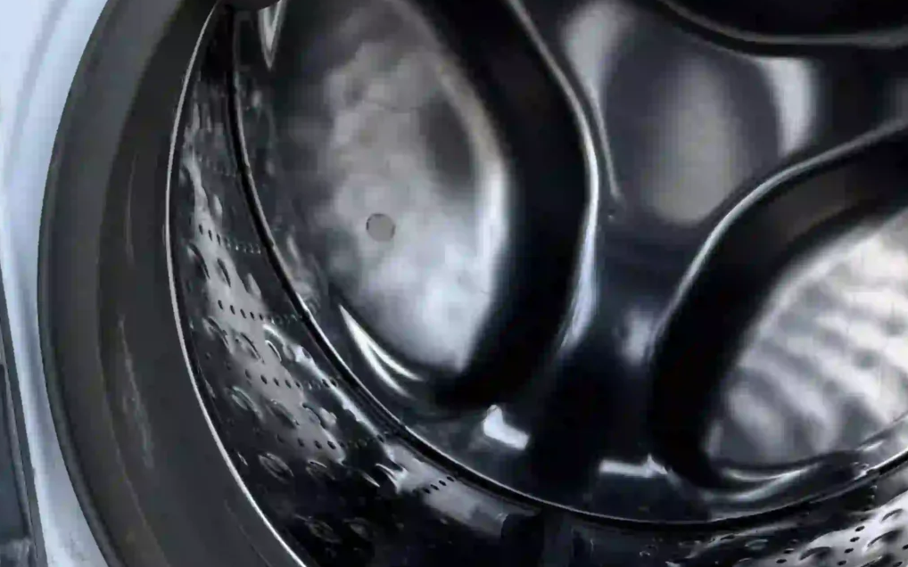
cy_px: 390
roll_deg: -2.3
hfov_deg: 31.3
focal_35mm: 64
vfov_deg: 20.2
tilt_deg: -20.7
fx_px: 1584
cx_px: 707
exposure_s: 1/121
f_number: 1.78
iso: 80
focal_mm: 6.76
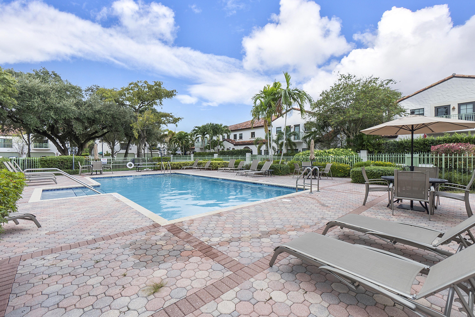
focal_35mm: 15
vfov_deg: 77.3
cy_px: 158
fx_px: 198
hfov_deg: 100.4
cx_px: 238
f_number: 11
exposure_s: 1/60
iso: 160
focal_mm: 10
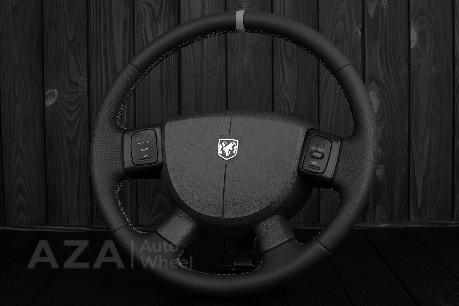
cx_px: 230
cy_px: 153
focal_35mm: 52
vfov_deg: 25.8
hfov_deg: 37.8
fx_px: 669
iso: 500
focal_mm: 35
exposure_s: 1/125
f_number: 6.3
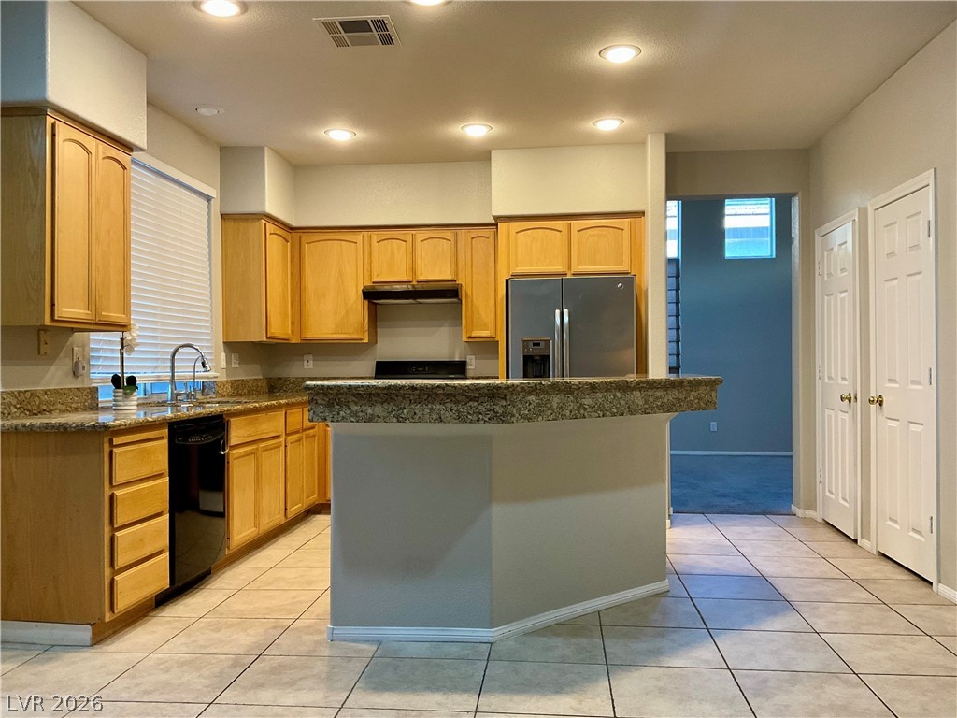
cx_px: 478
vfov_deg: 48.2
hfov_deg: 61.7
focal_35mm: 29
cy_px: 359
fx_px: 802
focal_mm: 3
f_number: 1.8
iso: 125
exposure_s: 1/60
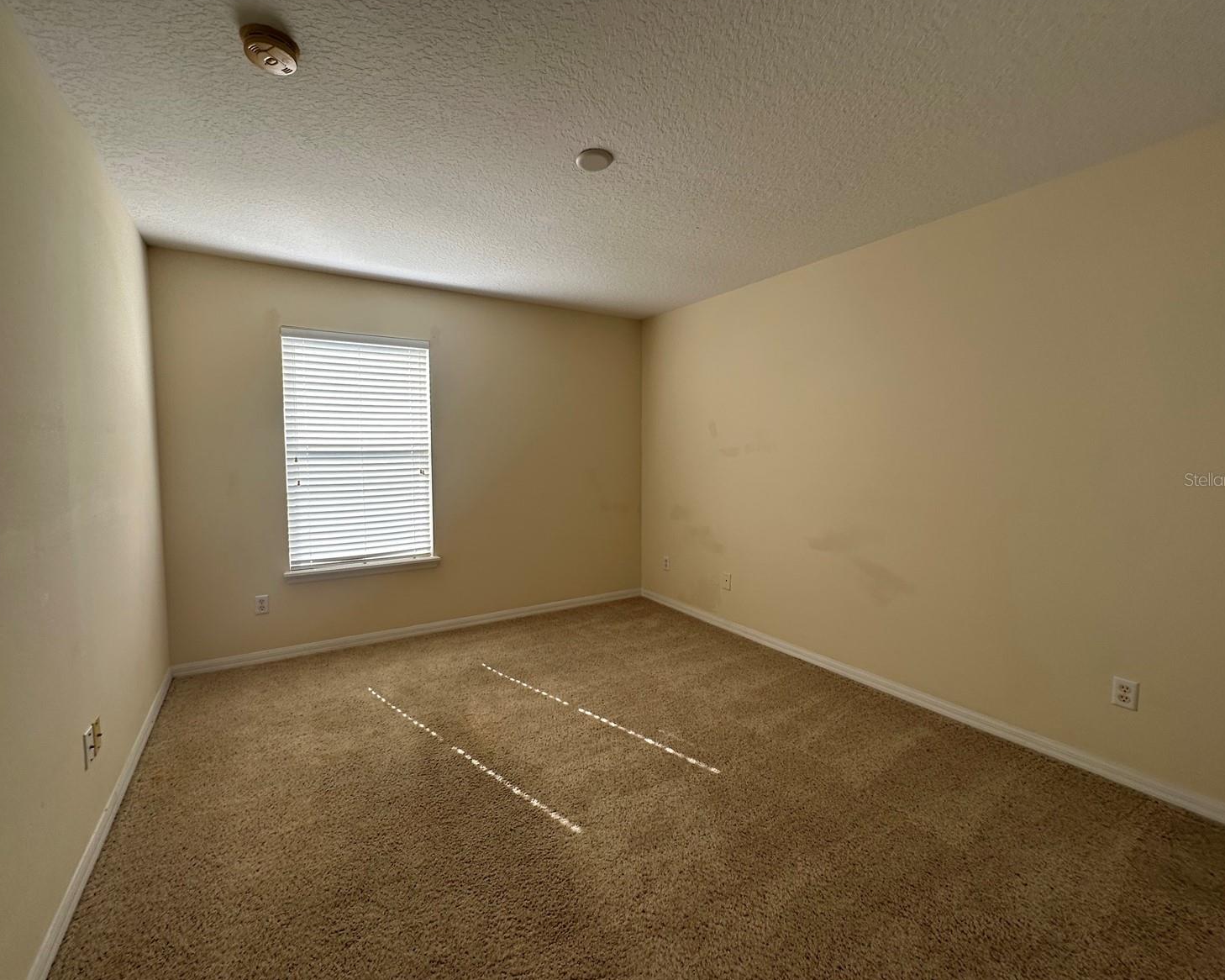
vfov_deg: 84.0
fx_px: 544
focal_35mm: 15
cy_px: 479
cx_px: 591
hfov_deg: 96.8
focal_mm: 2.22
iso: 40
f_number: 2.2
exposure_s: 1/121
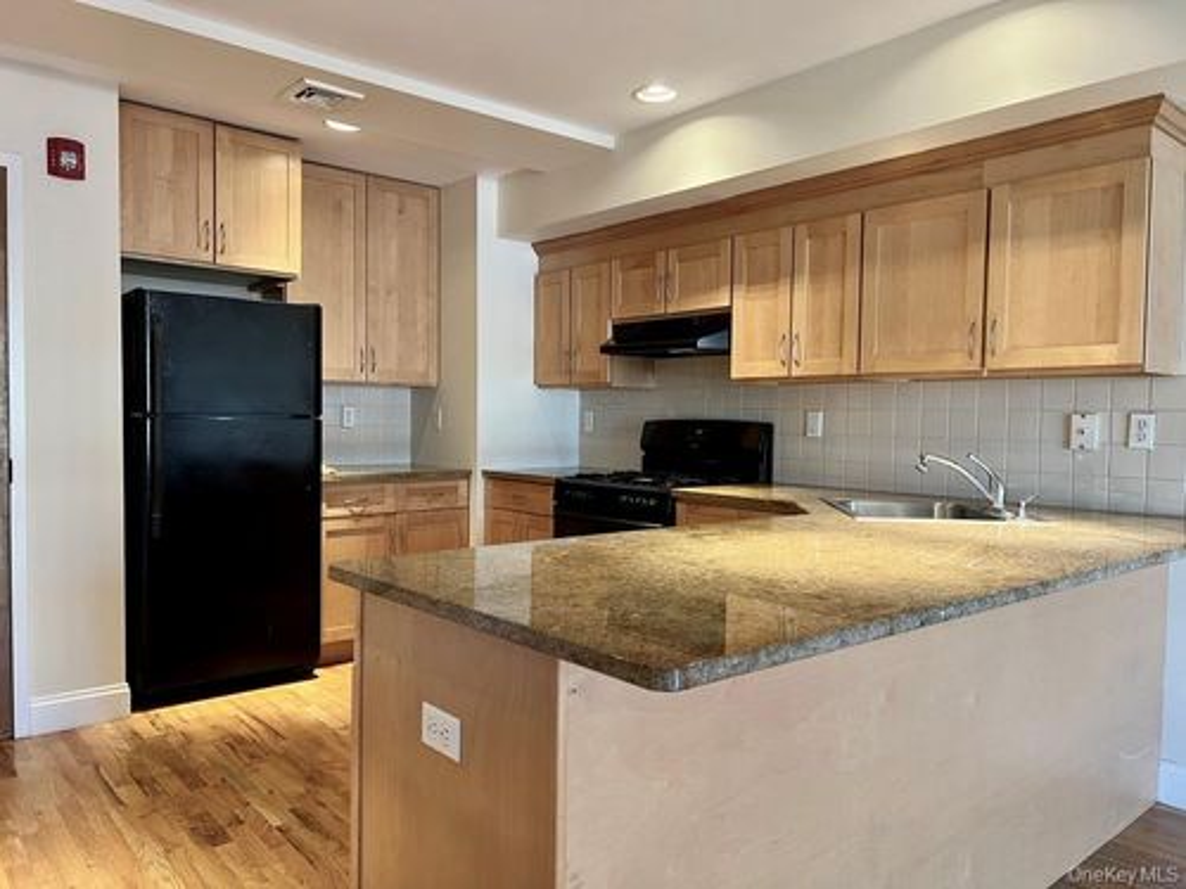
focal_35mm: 26
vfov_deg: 53.1
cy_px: 444
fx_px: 891
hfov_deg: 67.3
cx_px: 593
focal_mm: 5.7
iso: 125
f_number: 1.5
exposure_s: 1/60
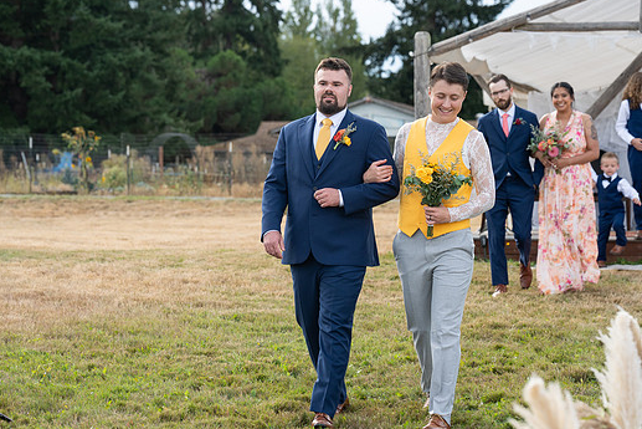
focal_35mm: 102
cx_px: 307
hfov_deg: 20.0
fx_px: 1819
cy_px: 233
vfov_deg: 13.4
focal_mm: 91
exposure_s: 1/800
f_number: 4.5
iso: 400
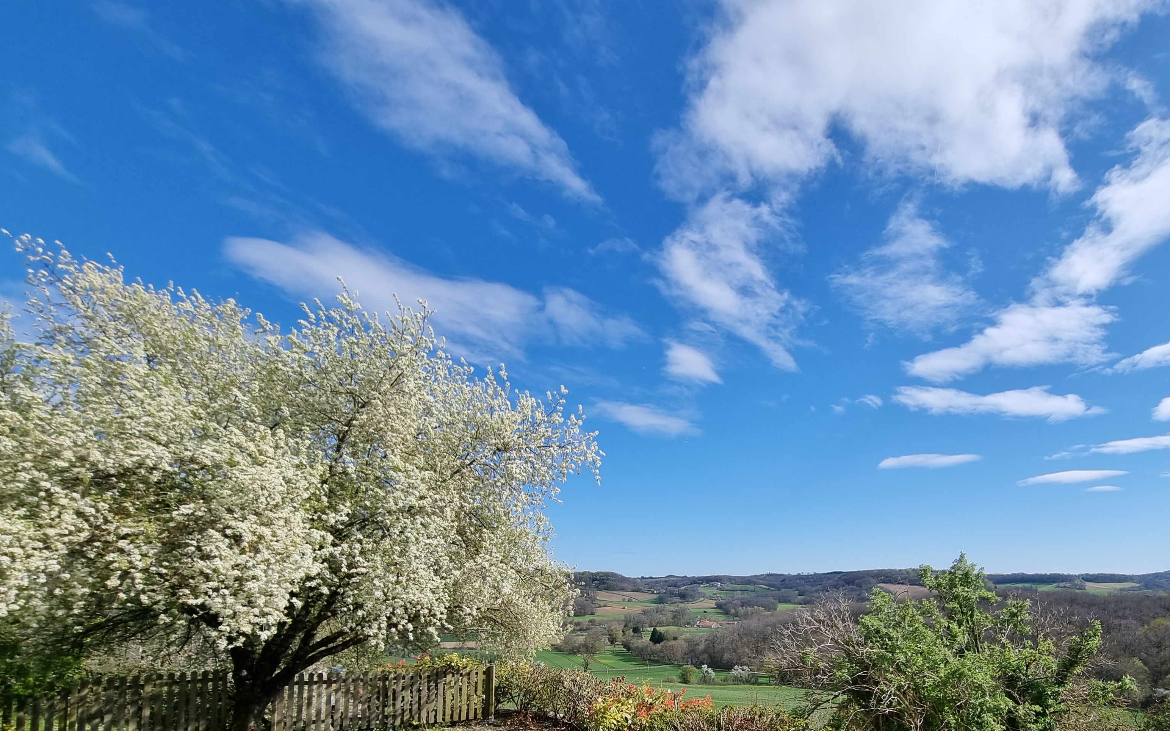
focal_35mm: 18
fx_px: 574
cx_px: 689
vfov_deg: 60.9
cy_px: 560
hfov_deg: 90.2
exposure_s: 1/2120
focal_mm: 2.2
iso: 50
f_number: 2.2
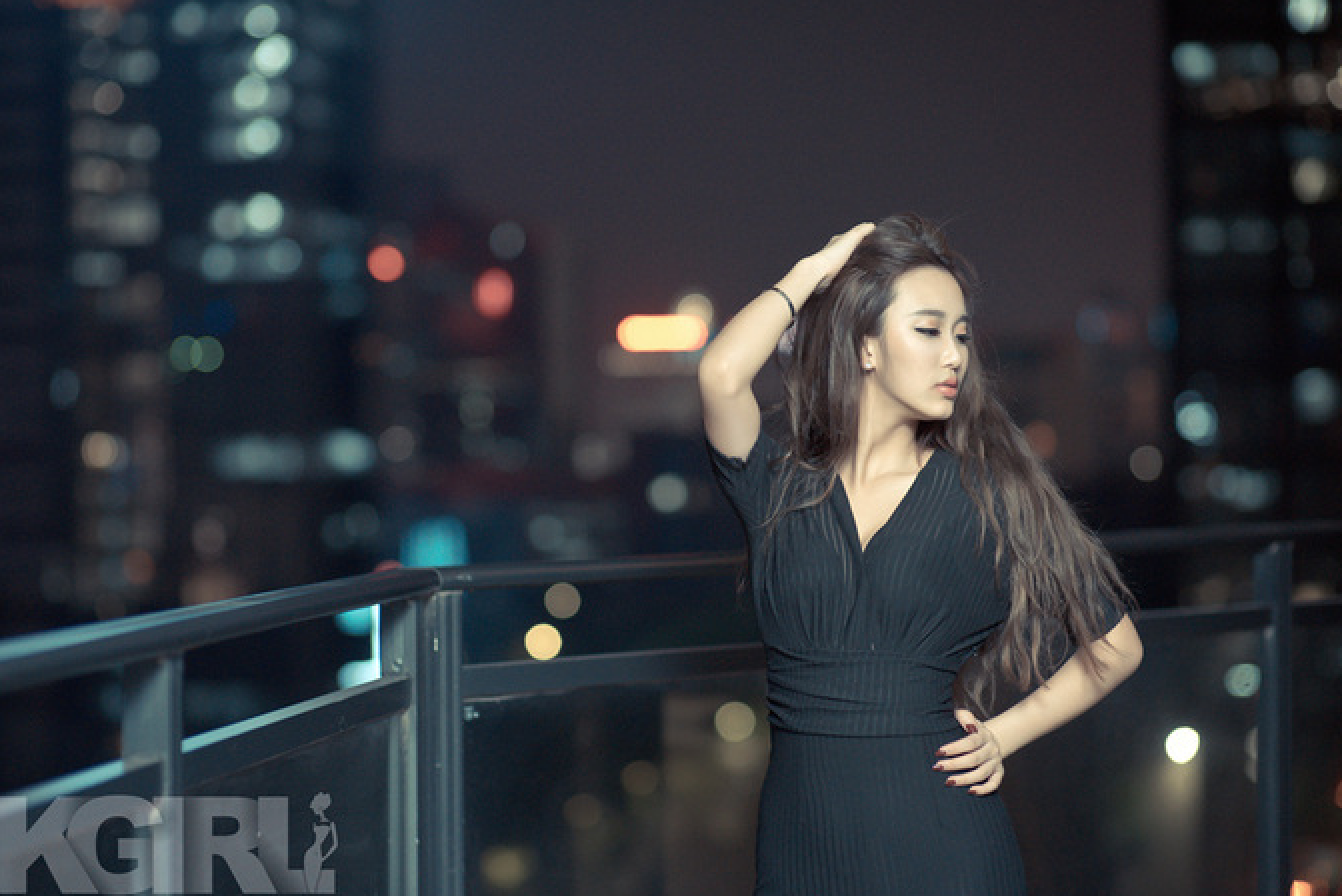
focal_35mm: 95
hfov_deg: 21.4
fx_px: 3543
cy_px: 461
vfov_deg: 14.4
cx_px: 650
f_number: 1.6
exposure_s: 1/100
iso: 1000
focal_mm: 85
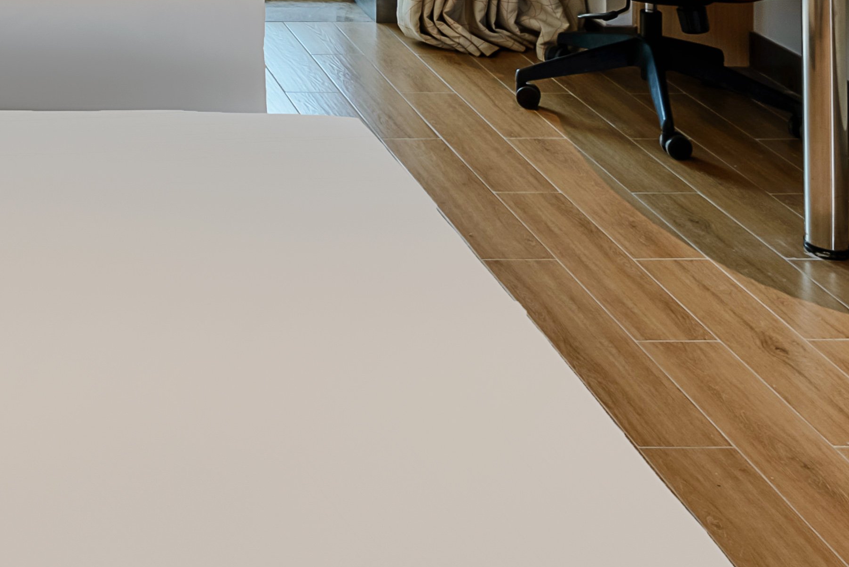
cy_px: -298
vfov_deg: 20.2
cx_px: -10
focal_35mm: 57
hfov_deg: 32.1
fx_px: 1345
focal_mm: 14
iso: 100
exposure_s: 1/20
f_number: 16
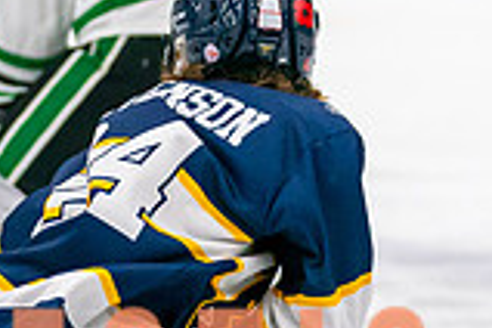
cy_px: 233
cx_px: 114
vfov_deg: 2.6
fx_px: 7120
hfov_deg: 4.0
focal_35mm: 521
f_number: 2.8
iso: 3200
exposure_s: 1/1250
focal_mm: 114
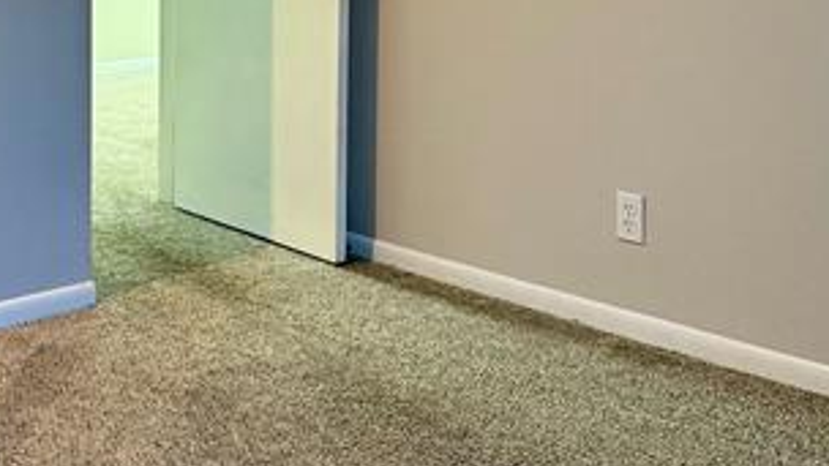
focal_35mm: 66
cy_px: -74
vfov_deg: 17.5
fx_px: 1451
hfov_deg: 30.9
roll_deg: -0.7
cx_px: 139
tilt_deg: -2.1
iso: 250
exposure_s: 1/60
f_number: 1.78
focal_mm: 6.76
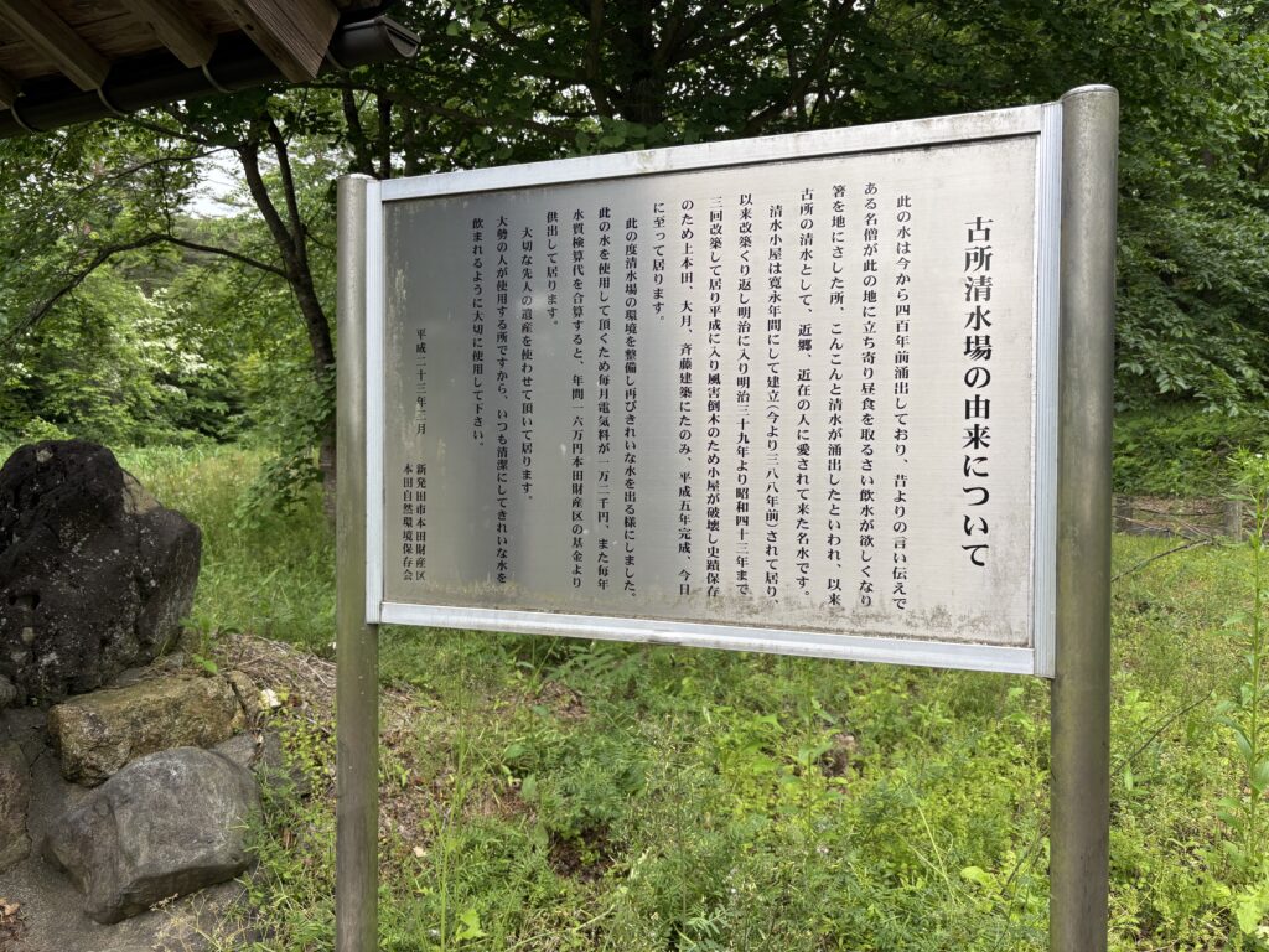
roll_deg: -1.0
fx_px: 953
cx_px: 634
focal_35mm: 26
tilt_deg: -0.2
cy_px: 476
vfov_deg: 53.1
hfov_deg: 67.3
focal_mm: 5.96
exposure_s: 1/121
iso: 50
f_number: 1.6
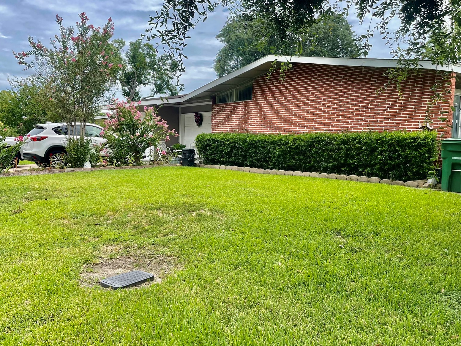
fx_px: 439
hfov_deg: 55.3
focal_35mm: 33
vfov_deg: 42.9
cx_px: 215
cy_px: 178
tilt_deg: -3.0
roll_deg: -2.6
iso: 32
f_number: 1.6
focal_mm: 5.1
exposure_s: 1/1976
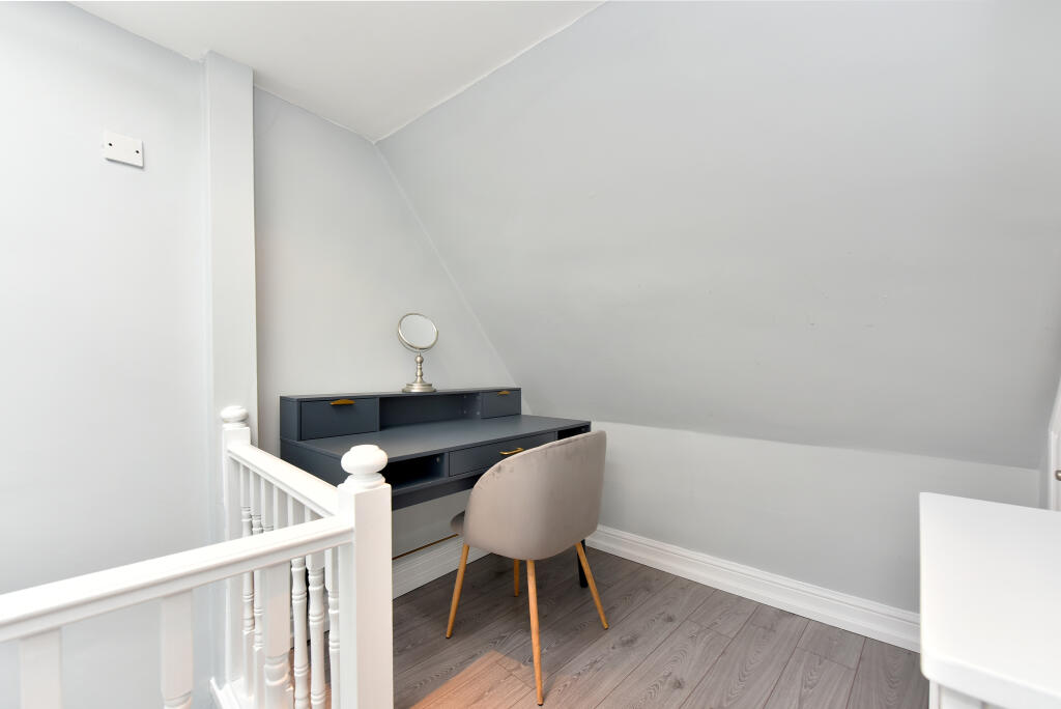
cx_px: 530
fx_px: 413
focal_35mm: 14
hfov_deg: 104.2
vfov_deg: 81.3
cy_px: 354
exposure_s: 1/20
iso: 320
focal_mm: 14
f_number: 10
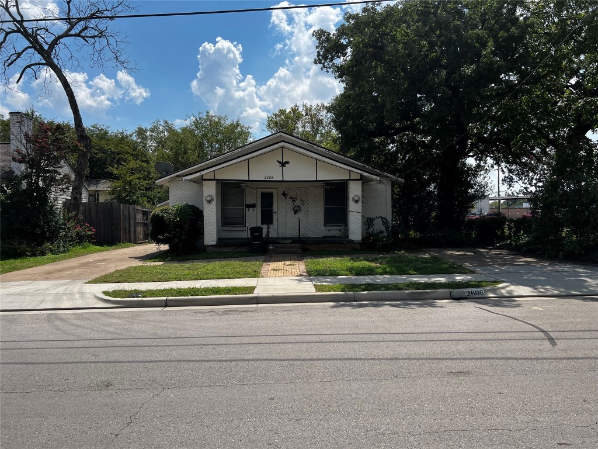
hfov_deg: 67.3
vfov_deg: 53.1
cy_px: 224
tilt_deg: +3.0
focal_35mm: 26
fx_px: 449
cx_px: 299
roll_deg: -0.5
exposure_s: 1/6211
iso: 50
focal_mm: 5.7
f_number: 1.5
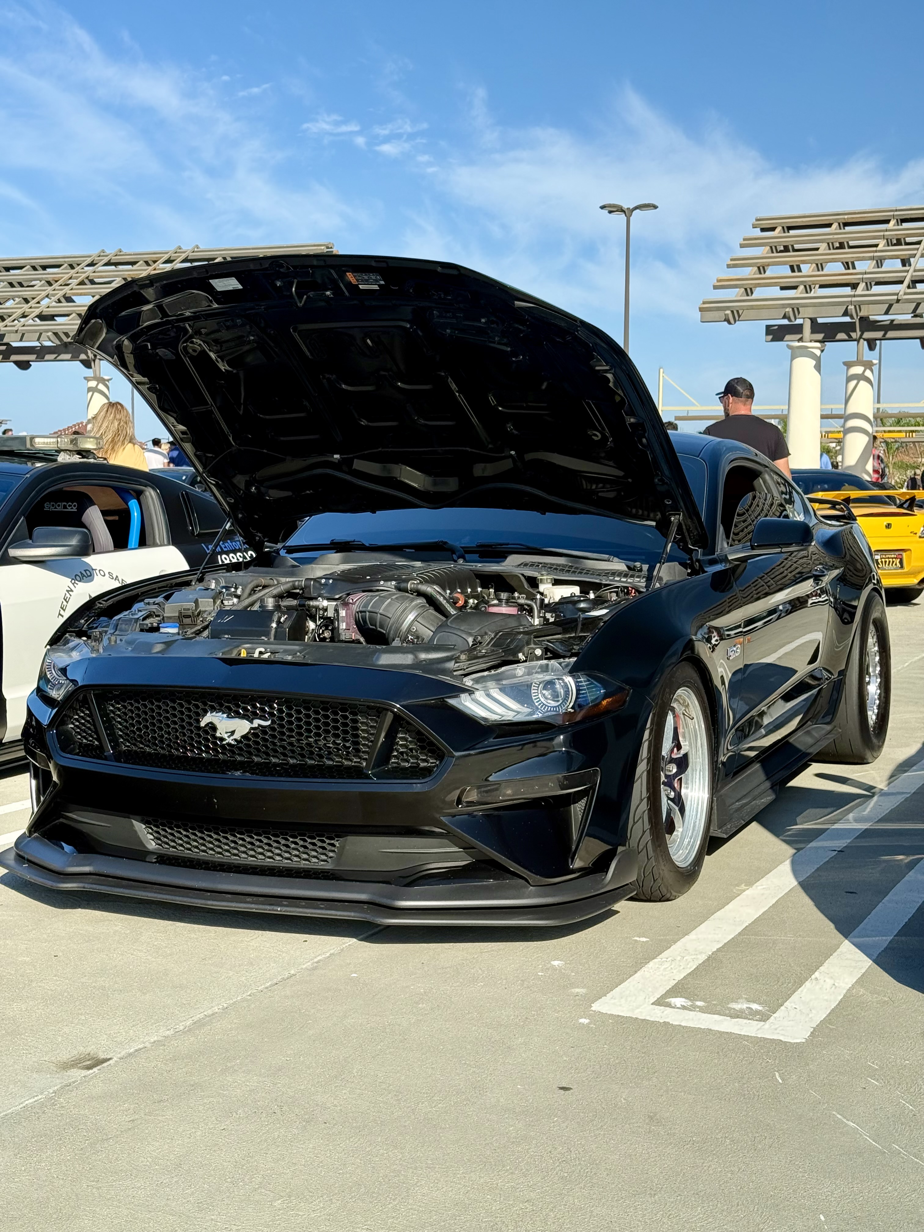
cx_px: 462
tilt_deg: -3.3
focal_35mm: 48
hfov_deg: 30.3
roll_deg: -0.1
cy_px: 616
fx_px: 1708
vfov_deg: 39.7
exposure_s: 1/1203
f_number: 1.78
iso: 64
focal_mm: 6.76
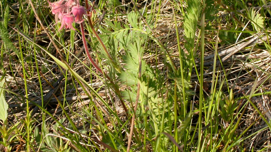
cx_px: 135
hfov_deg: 13.4
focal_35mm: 161
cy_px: 54
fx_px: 1157
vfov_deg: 7.5
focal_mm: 30.4
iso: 100
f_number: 7.1
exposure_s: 1/145
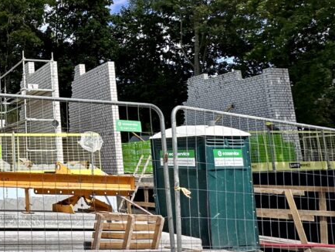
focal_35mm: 33
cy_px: 48
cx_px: -36
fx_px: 320
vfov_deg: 41.0
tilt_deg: +18.1
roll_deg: +2.1
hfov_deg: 42.9
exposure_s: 1/1715
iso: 50
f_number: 2.2
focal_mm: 2.22
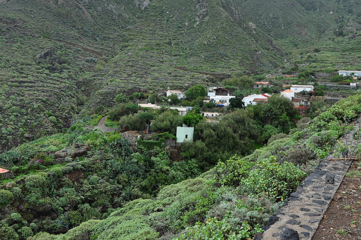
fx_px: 411
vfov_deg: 32.3
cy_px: 79
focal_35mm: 41
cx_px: 205
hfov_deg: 47.3
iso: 400
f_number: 8
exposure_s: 1/250
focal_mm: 18
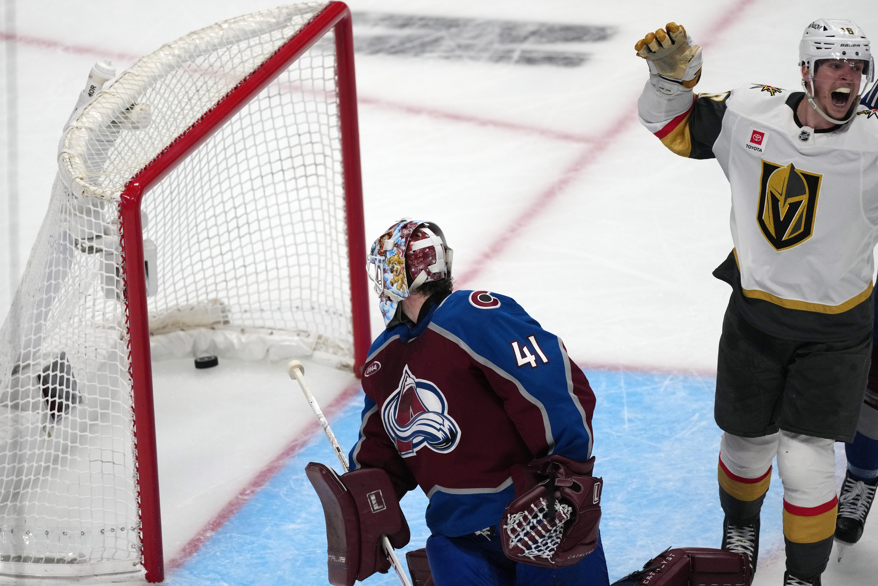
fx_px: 14632
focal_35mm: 600
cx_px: 439
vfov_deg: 2.3
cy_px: 293
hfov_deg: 3.4
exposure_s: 1/2000
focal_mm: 600
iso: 2500
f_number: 4
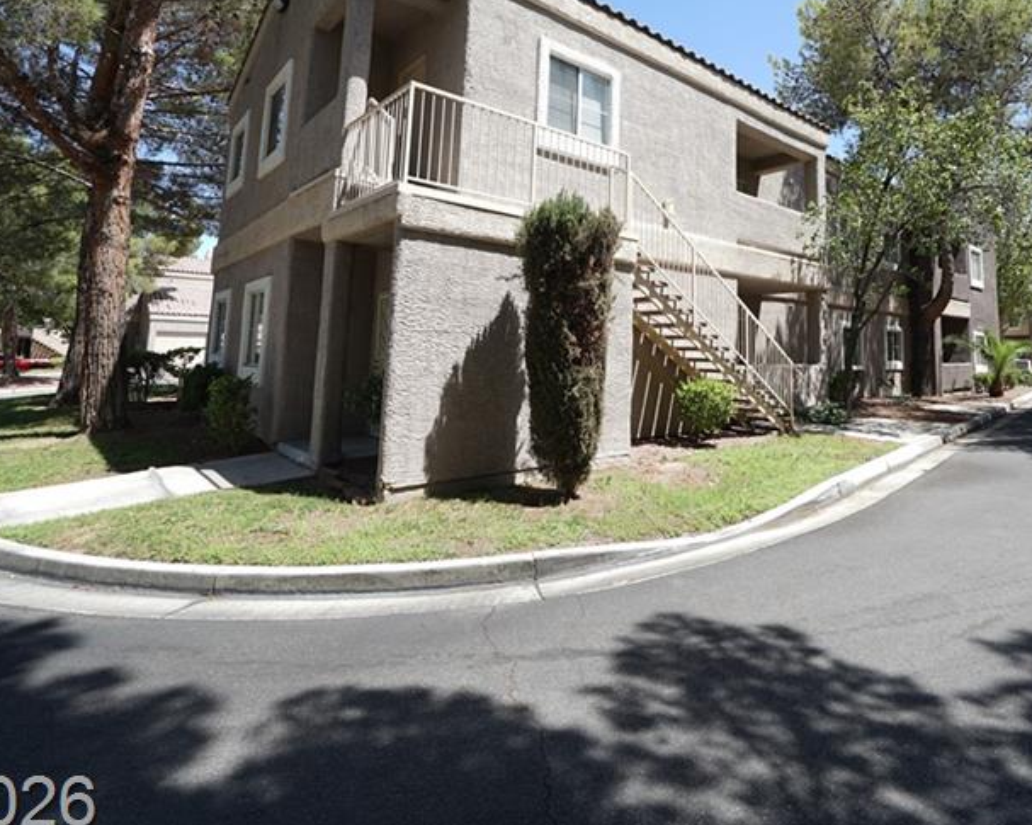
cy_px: 274
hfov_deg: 81.8
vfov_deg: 68.8
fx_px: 580
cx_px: 641
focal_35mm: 19
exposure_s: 1/125
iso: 80
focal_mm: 12
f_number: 7.1
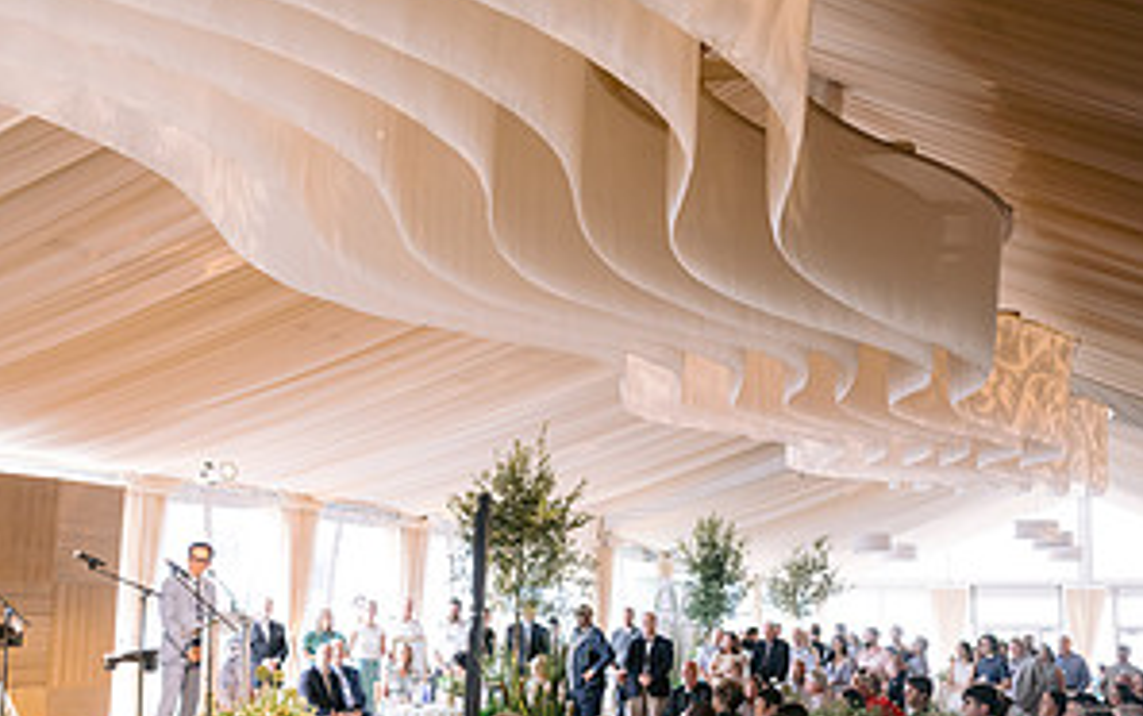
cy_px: 439
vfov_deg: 24.0
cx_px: 573
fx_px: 1683
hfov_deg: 37.5
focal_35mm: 54
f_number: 3.2
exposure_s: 1/125
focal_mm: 35
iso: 1250
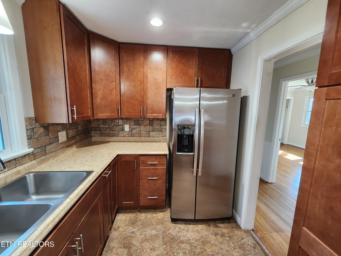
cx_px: 170
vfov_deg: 89.9
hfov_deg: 106.2
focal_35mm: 13
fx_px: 128
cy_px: 128
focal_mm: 2.2
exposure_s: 1/40
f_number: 2.2
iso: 320
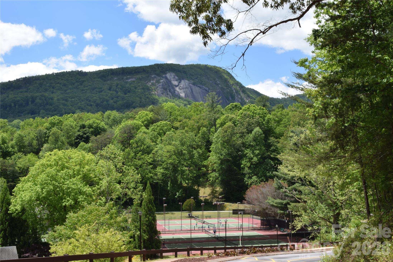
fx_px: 491
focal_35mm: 45
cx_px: 196
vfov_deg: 29.9
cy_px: 131
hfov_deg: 43.6
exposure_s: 1/100
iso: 400
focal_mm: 30
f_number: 22
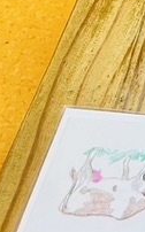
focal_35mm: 140
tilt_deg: -31.8
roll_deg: -1.1
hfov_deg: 8.6
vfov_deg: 13.1
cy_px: -219
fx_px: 886
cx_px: 343
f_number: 1.6
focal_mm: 5.1
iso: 80
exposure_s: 1/50
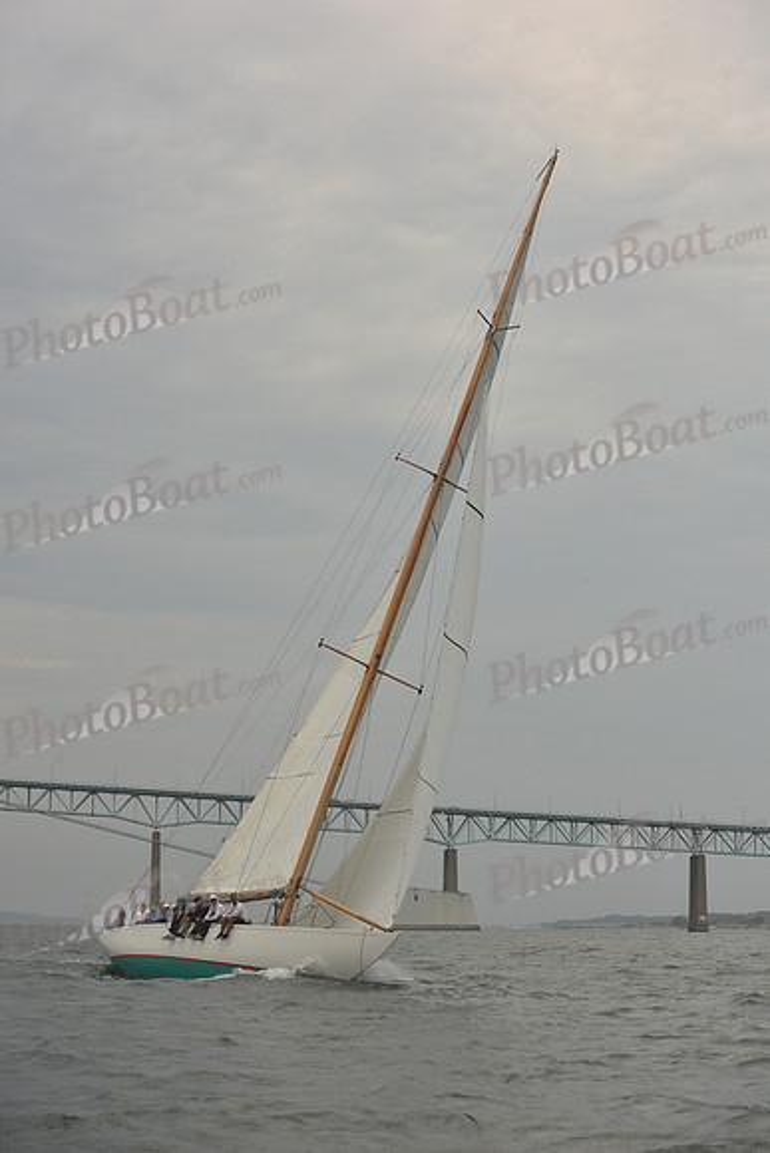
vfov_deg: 28.8
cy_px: 576
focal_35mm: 70
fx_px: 2244
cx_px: 385
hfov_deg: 19.5
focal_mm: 70
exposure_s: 1/500
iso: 250
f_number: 7.1
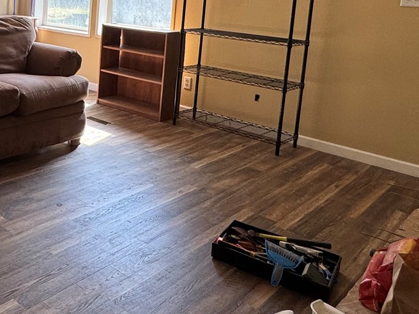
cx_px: 26
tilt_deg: -7.7
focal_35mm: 41
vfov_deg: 33.5
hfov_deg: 41.4
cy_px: 37
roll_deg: -3.2
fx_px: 496
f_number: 2.2
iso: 64
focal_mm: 2.22
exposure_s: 1/120
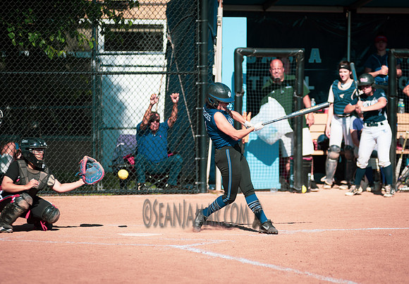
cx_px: 241
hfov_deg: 9.4
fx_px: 2495
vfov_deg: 6.5
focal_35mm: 217
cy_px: 156
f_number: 3.5
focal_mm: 185
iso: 200
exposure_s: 1/2500
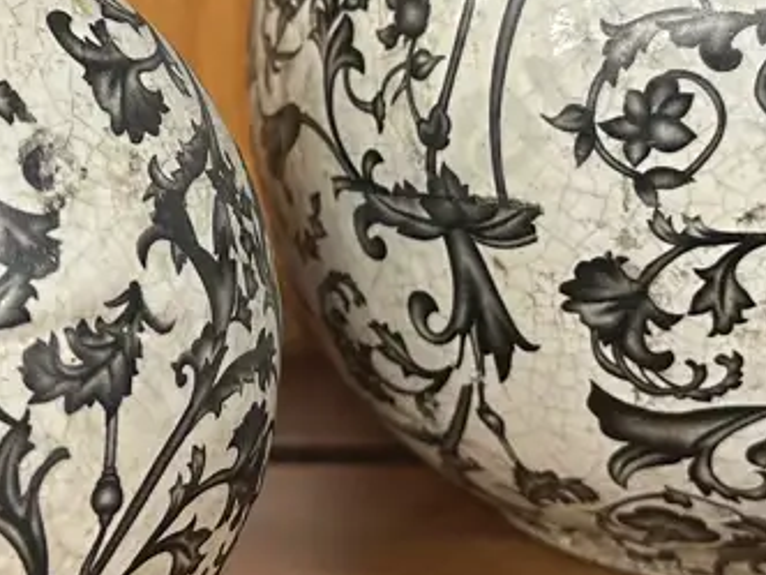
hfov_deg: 26.3
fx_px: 1638
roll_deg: -0.5
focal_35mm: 74
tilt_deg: -11.1
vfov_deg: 19.8
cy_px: 199
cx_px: 406
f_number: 1.78
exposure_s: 1/50
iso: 320
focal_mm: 6.86
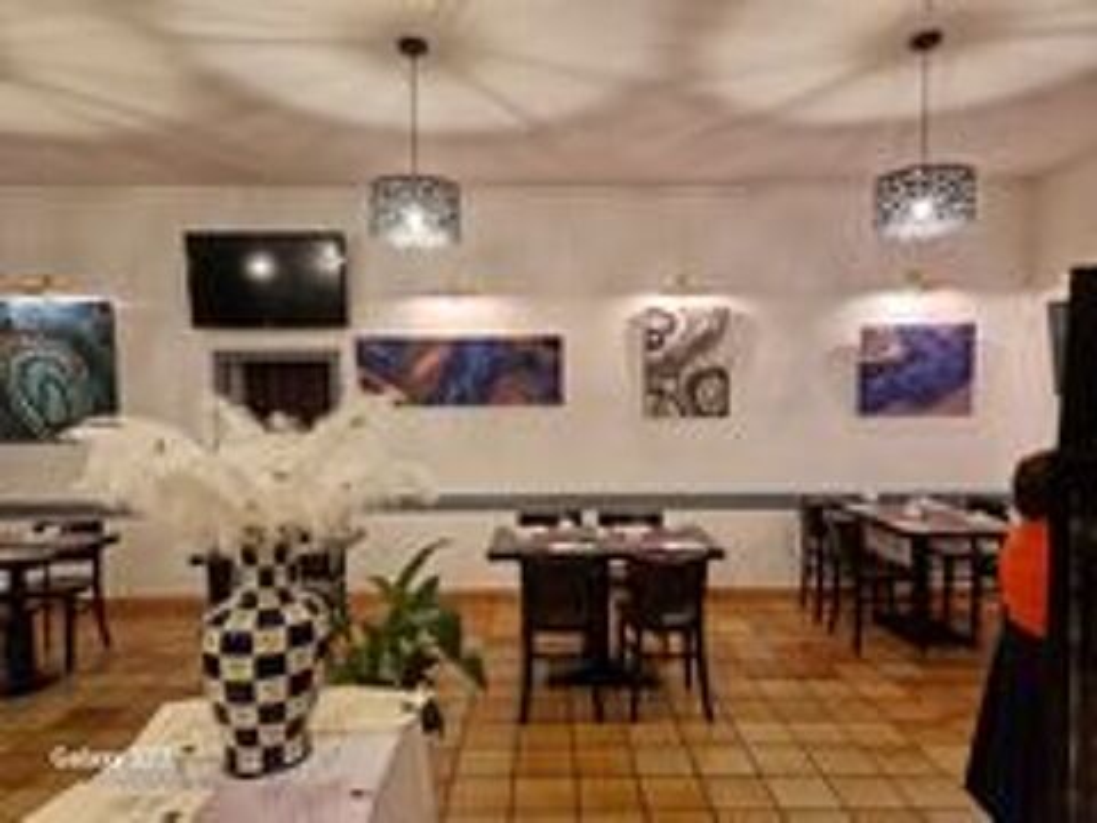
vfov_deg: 58.9
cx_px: 548
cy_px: 412
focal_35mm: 23
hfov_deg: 73.9
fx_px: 729
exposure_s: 1/100
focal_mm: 5.4
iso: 500
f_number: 1.8
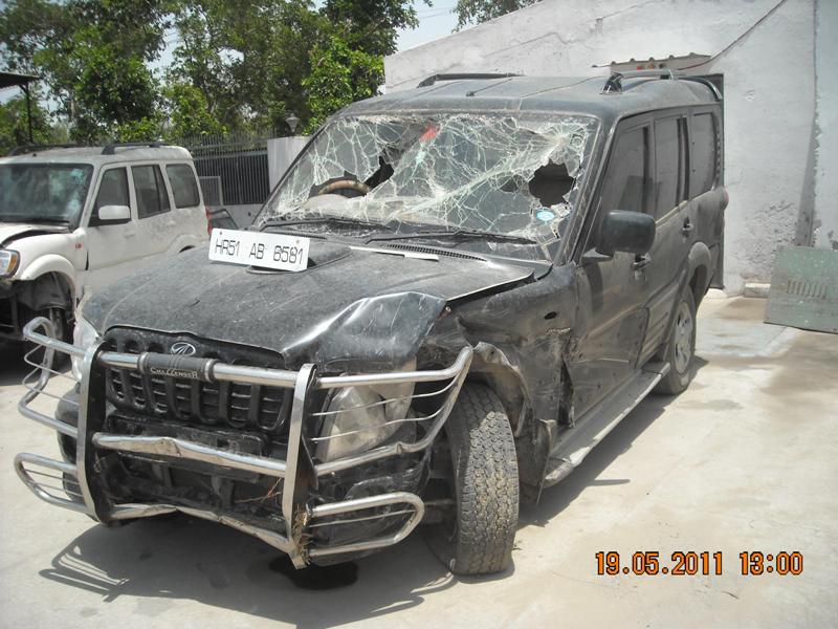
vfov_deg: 40.7
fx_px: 847
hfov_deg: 52.6
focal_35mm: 35
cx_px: 419
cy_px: 314
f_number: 5.6
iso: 64
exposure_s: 1/201
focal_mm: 5.7
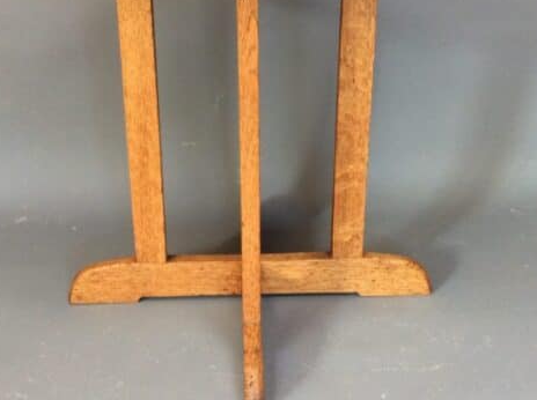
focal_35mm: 53
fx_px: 820
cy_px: 158
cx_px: 251
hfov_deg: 36.2
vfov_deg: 27.4
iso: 100
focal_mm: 3.3
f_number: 2.4
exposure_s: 1/25
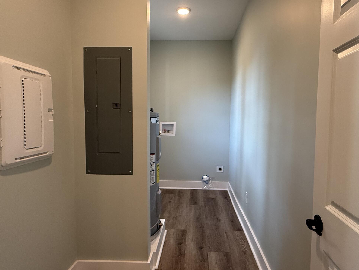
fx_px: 228
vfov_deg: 61.1
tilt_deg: -2.8
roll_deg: -0.5
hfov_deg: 76.3
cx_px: 188
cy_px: 130
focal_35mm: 22
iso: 320
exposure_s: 1/120
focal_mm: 2.22
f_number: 2.2
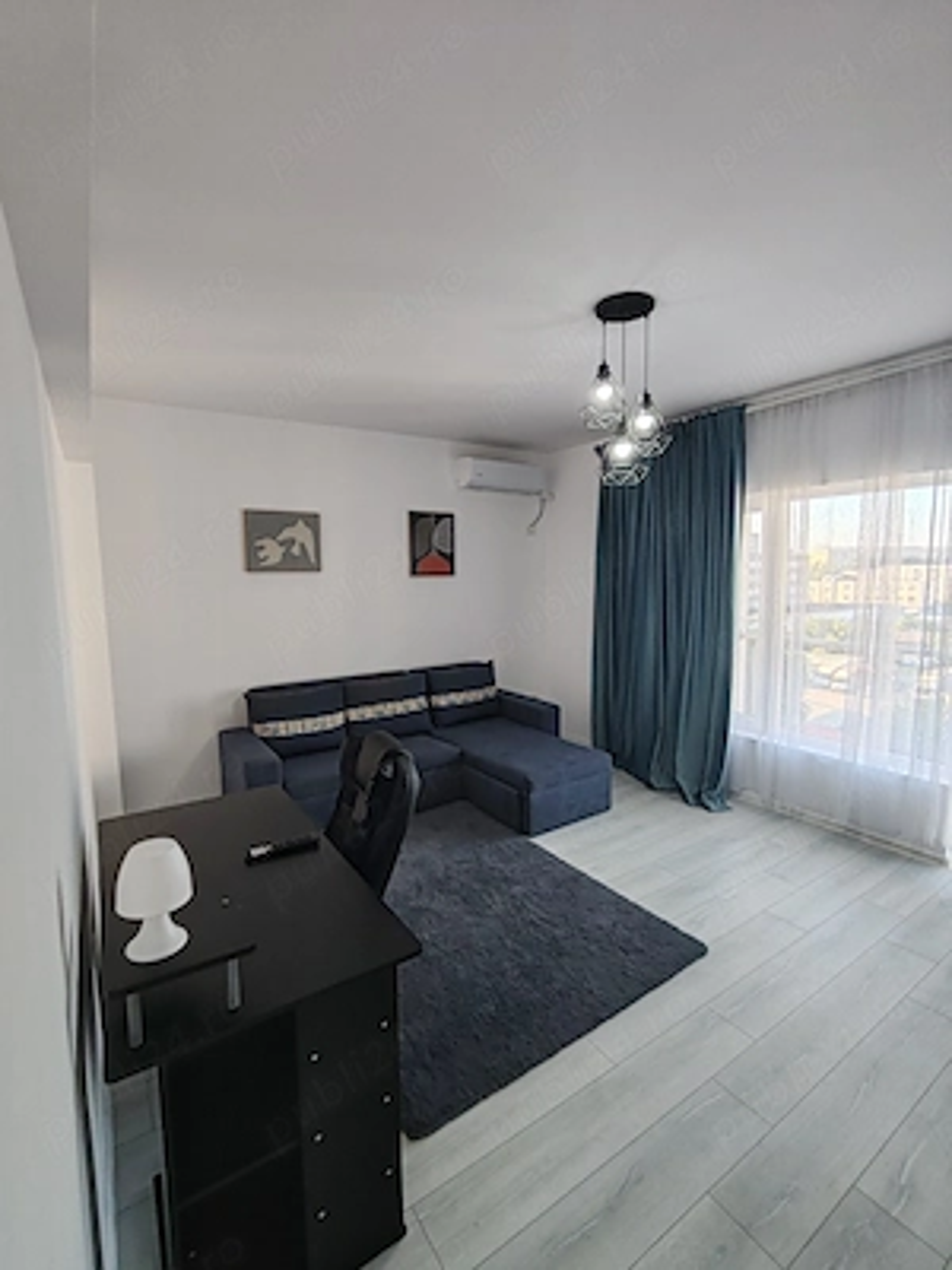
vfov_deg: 94.5
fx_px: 587
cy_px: 635
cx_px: 476
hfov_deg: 78.1
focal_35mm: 16
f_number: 2.2
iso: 50
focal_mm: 1.96
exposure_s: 1/50
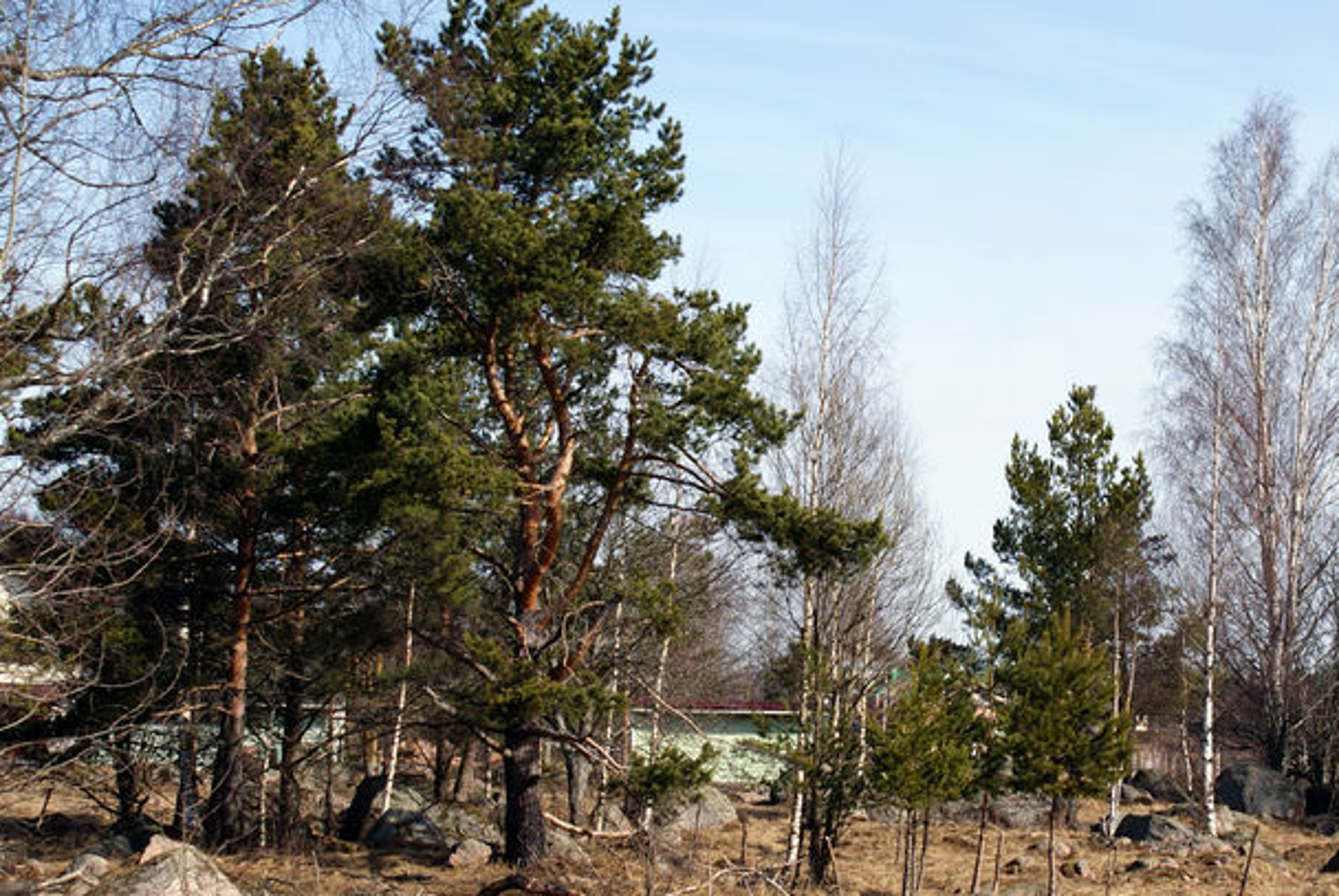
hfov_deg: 18.3
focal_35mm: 111
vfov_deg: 12.4
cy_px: 520
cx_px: 962
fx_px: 4133
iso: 100
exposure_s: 1/250
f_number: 9
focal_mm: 50
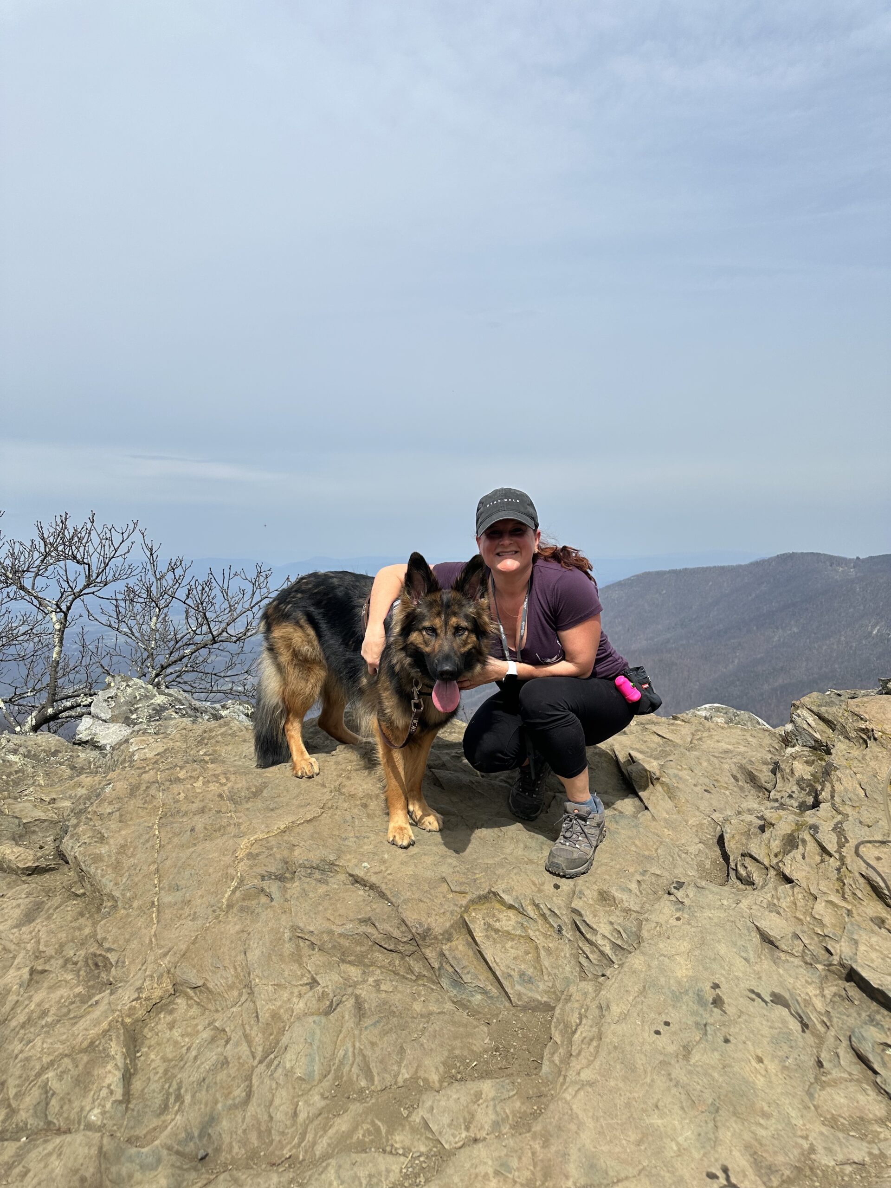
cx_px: 446
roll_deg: +0.9
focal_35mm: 24
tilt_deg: -3.5
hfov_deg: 56.8
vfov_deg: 71.6
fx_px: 824
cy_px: 594
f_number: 1.78
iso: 80
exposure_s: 1/8929
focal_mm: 6.86
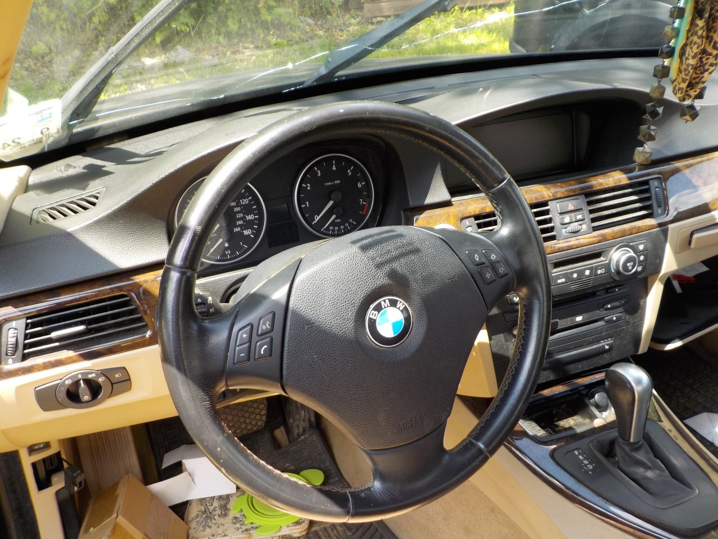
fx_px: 622
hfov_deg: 60.0
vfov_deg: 46.8
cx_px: 359
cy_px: 270
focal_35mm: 30
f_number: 3.3
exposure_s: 1/100
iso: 125
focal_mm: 4.1
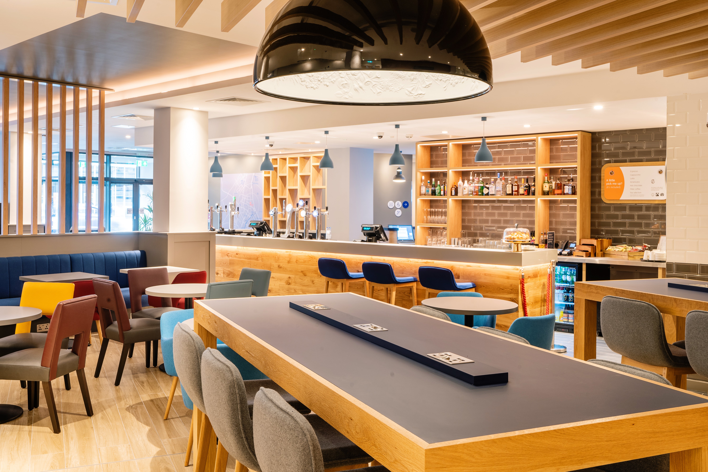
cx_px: 354
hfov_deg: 54.4
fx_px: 688
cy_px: 236
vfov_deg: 37.9
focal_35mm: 35
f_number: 16
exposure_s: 4
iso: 100
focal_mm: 35
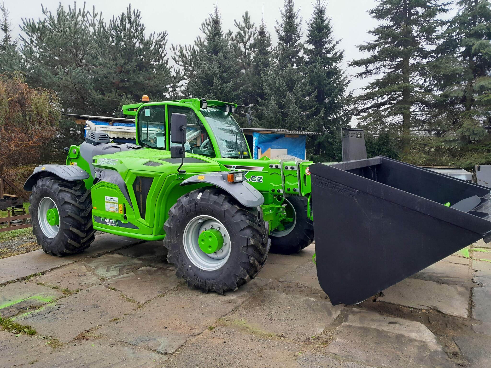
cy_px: 184
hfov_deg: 67.3
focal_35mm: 26
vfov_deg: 53.1
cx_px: 246
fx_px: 369
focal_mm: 4
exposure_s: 1/100
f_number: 1.8
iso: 64
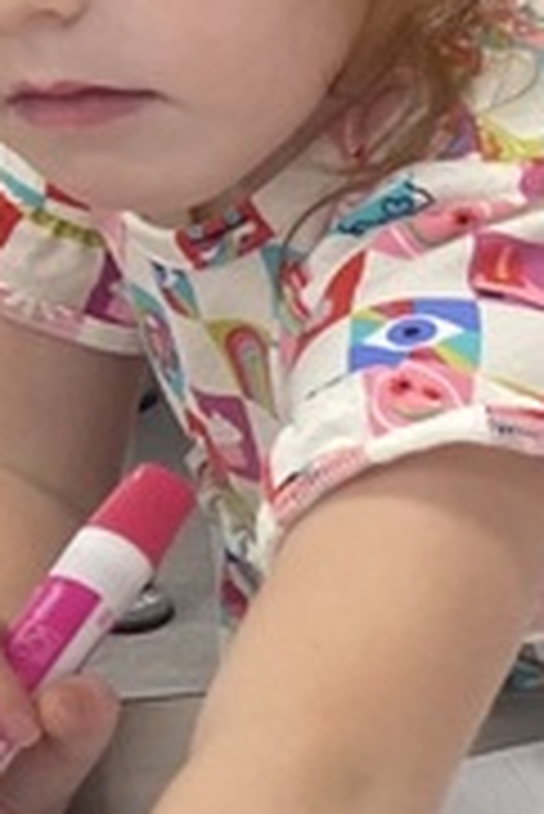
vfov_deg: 13.1
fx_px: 3461
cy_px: 931
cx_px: 1645
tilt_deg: -32.2
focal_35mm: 153
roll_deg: -2.2
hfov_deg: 7.8
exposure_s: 1/120
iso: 80
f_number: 1.8
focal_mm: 4.25
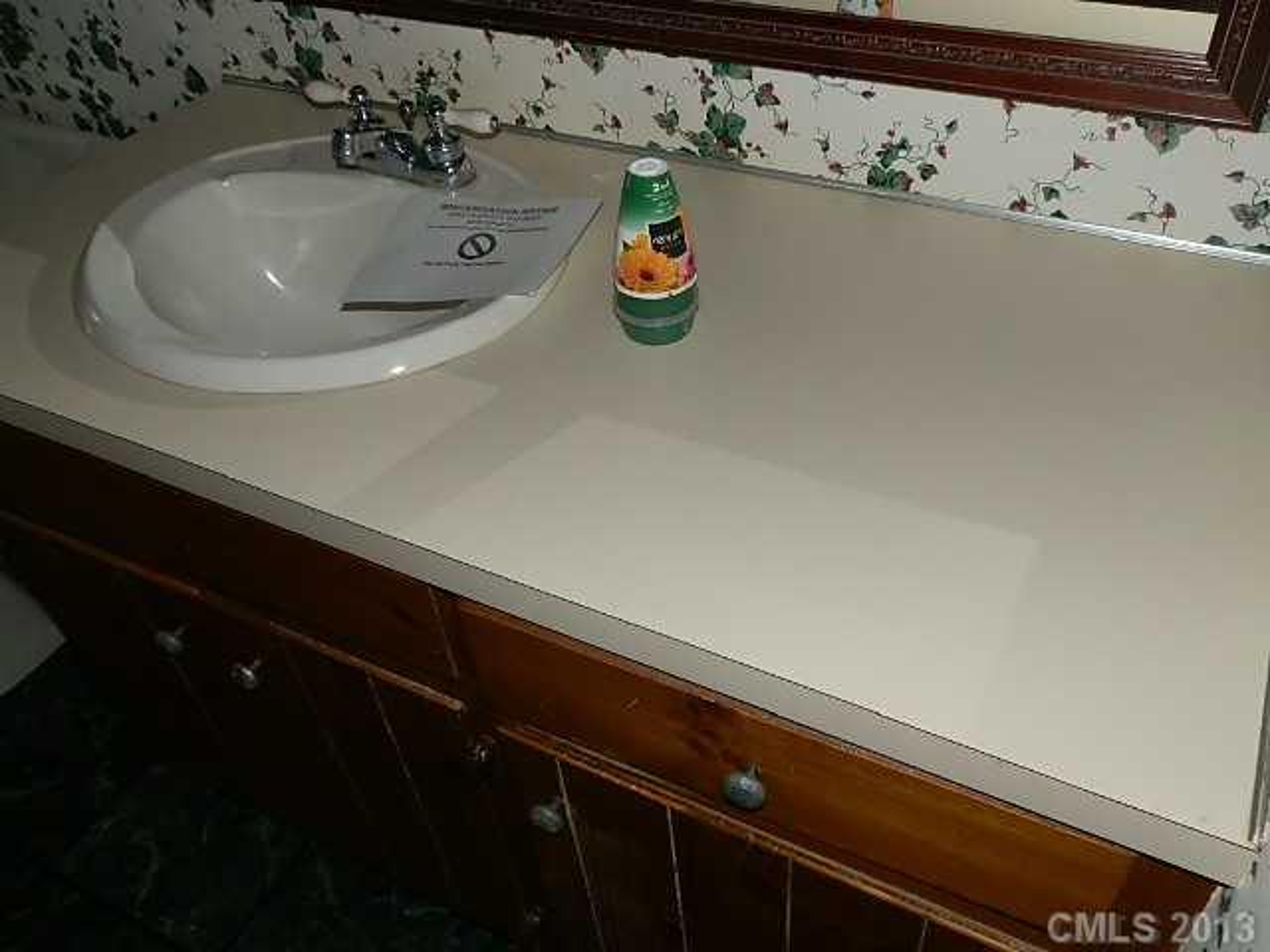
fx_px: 1027
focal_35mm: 28
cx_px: 635
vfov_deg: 49.7
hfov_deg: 63.4
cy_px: 476
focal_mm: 5
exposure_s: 1/30
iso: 100
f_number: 3.1
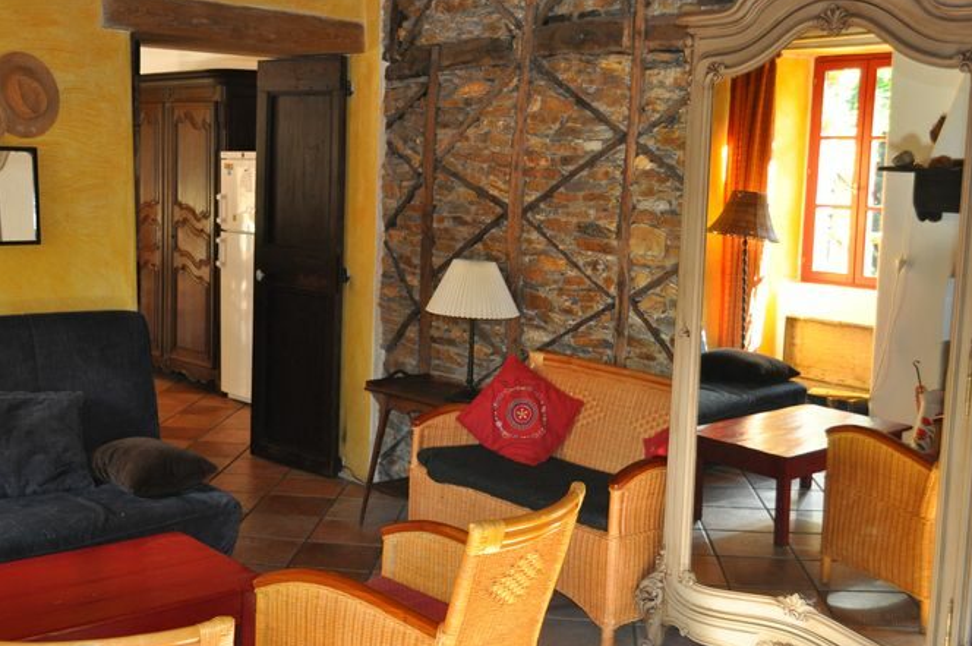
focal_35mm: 47
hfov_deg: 41.8
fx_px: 1267
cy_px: 311
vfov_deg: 28.6
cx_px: 397
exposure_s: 1/60
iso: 800
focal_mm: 26
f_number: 4.2
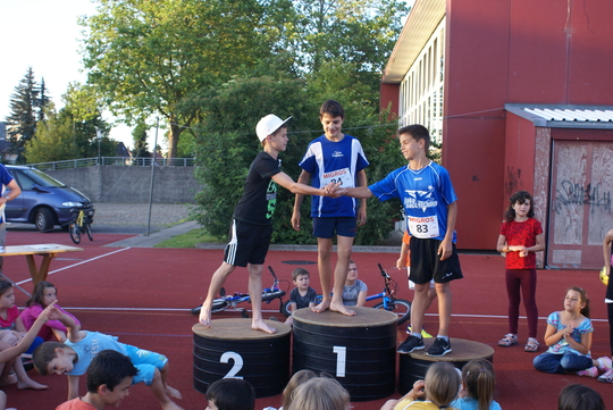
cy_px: 205
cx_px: 306
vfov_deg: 32.0
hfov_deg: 46.4
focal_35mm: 42
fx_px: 716
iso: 250
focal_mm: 28
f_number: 4.5
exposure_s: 1/125
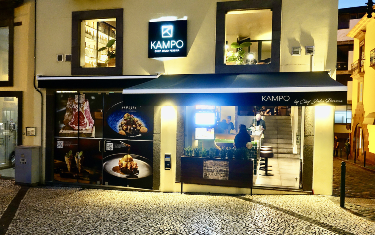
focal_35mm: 32
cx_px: 187
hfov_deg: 59.6
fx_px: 327
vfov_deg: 39.4
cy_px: 125
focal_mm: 11.45
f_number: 2.5
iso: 800
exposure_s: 1/20
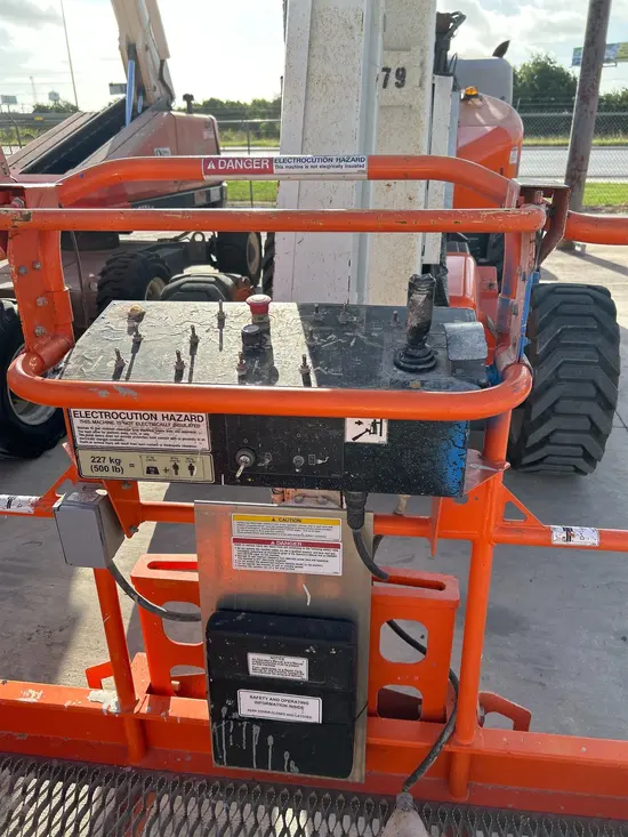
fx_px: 629
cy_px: 418
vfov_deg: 67.3
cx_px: 314
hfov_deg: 53.1
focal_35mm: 26
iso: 50
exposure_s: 1/1698
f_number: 1.5
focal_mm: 5.7
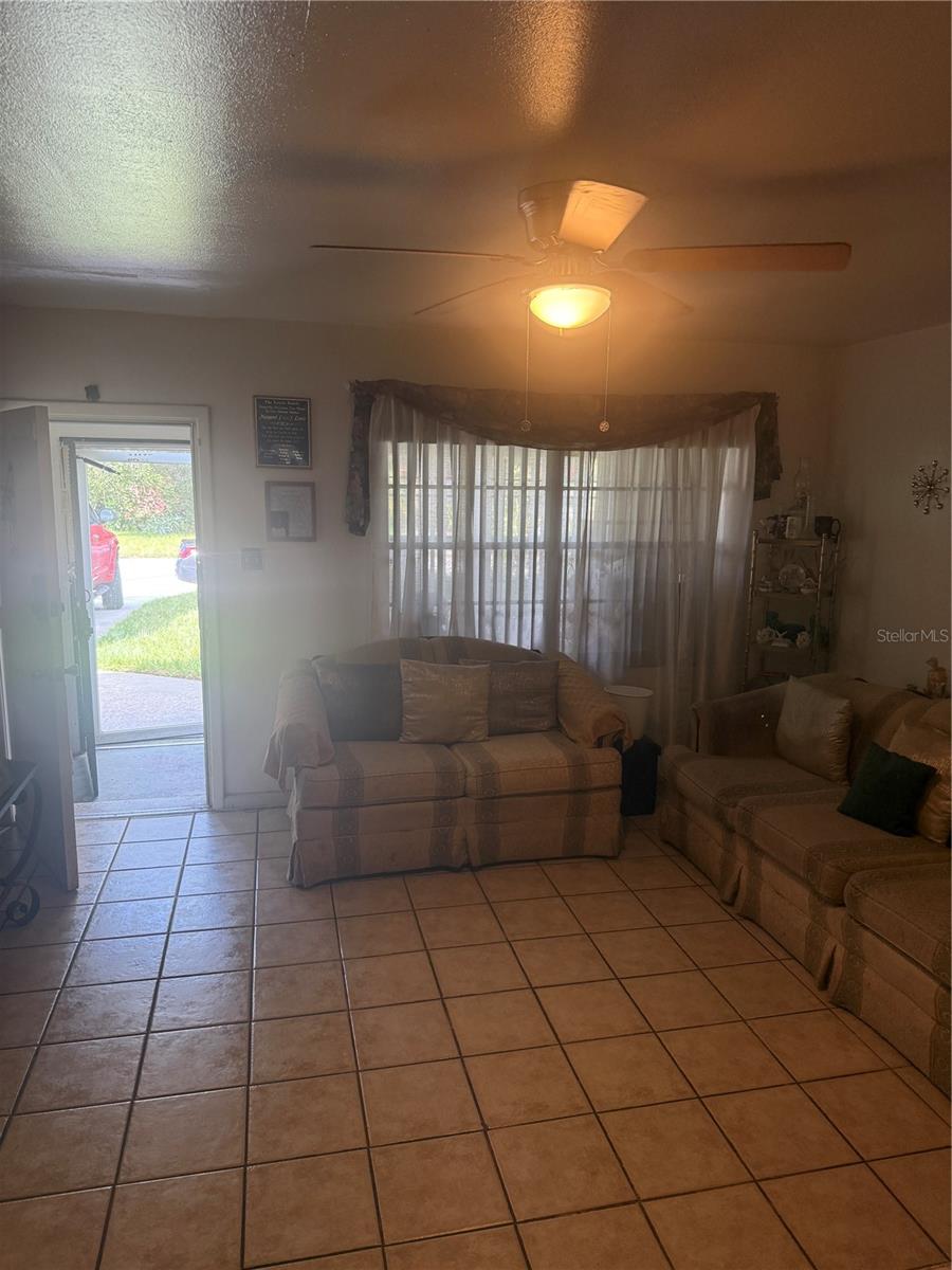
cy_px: 635
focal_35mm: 24
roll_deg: -0.7
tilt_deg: -8.7
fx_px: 880
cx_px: 476
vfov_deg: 71.6
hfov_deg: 56.8
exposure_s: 1/83
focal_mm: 6.76
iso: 200
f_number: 1.78
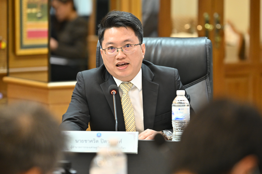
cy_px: 87
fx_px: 1856
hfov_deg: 8.1
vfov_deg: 5.4
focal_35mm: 255
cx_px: 131
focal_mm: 170
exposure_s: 1/160
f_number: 2.8
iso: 1600
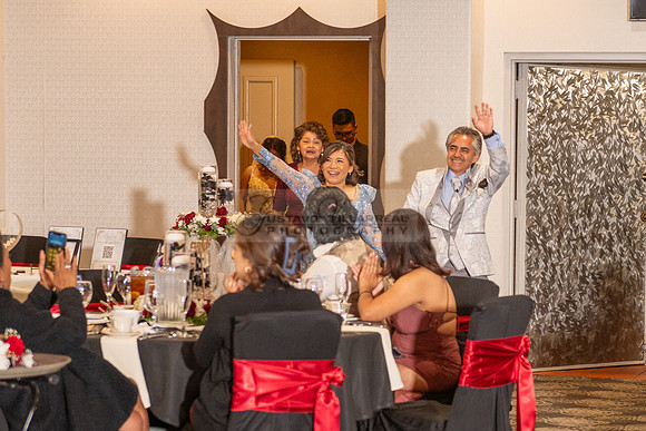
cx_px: 533
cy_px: 301
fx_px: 2300
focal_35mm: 128
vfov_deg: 10.7
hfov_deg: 15.9
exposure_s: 1/200
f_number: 3.2
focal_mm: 70
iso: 800
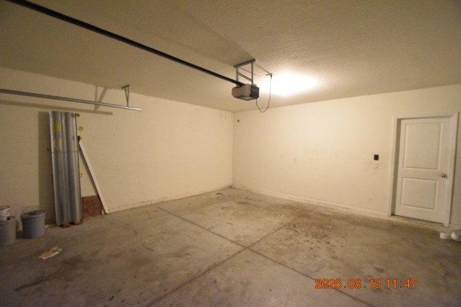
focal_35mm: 15
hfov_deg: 100.4
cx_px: 230
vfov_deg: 77.3
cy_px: 154
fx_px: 192
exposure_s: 1/60
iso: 9000
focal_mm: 10
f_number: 3.5
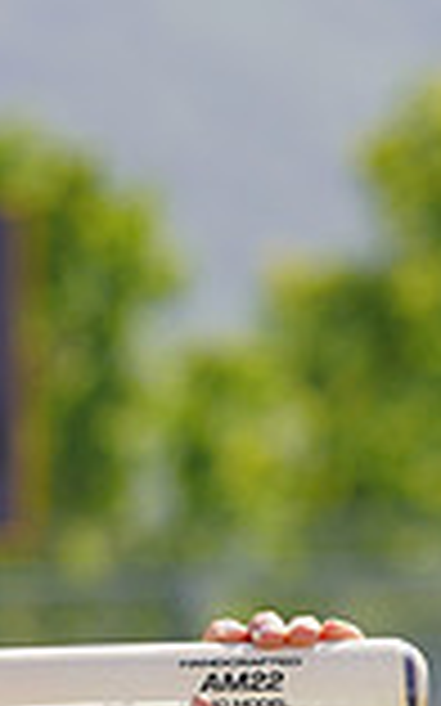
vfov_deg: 2.7
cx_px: -428
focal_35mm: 788
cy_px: 854
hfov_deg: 1.7
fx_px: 15167
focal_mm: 209
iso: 100
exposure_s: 1/250
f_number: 8
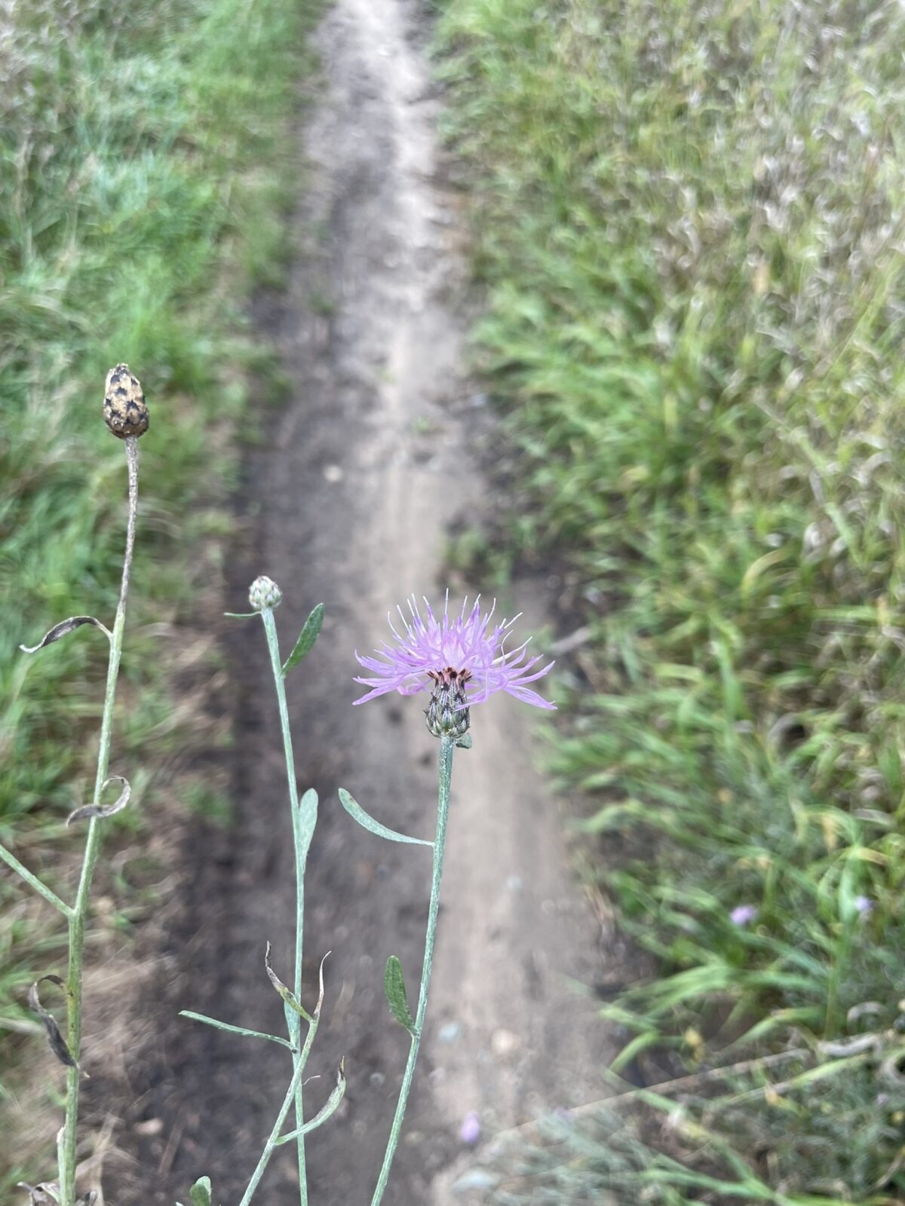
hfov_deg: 53.1
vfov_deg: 67.3
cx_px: 452
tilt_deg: -52.5
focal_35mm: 26
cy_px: 603
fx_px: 906
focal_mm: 4.2
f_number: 1.6
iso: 40
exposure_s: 1/121
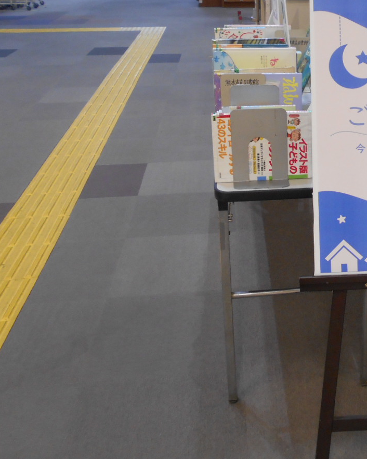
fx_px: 625
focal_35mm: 46
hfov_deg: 30.7
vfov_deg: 40.0
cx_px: 356
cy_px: 166
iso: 200
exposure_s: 1/30
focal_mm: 4.6
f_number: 3.2
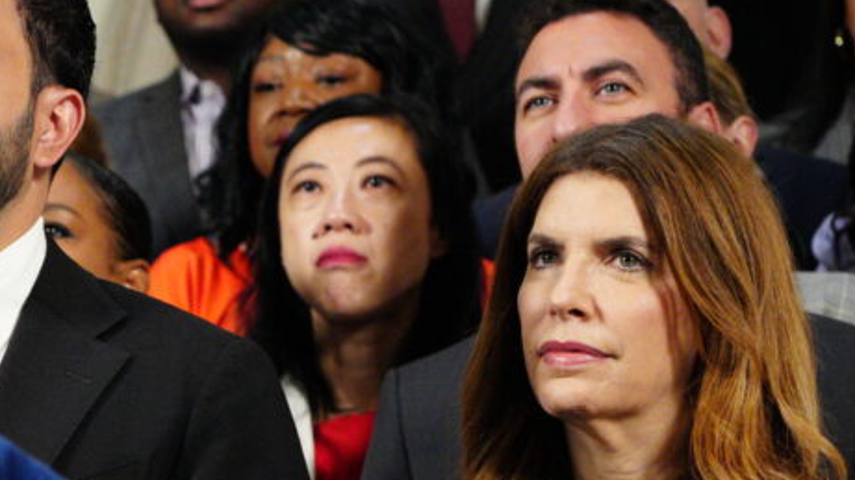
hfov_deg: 13.1
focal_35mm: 163
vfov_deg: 7.4
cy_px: 459
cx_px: 82
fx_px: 3694
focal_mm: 70
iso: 10000
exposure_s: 1/640
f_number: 4
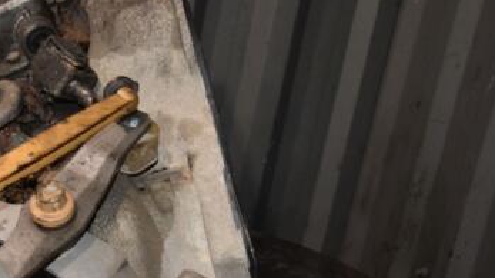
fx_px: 997
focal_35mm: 76
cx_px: 96
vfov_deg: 15.9
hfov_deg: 27.3
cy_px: 158
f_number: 5
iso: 800
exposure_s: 1/60
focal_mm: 28
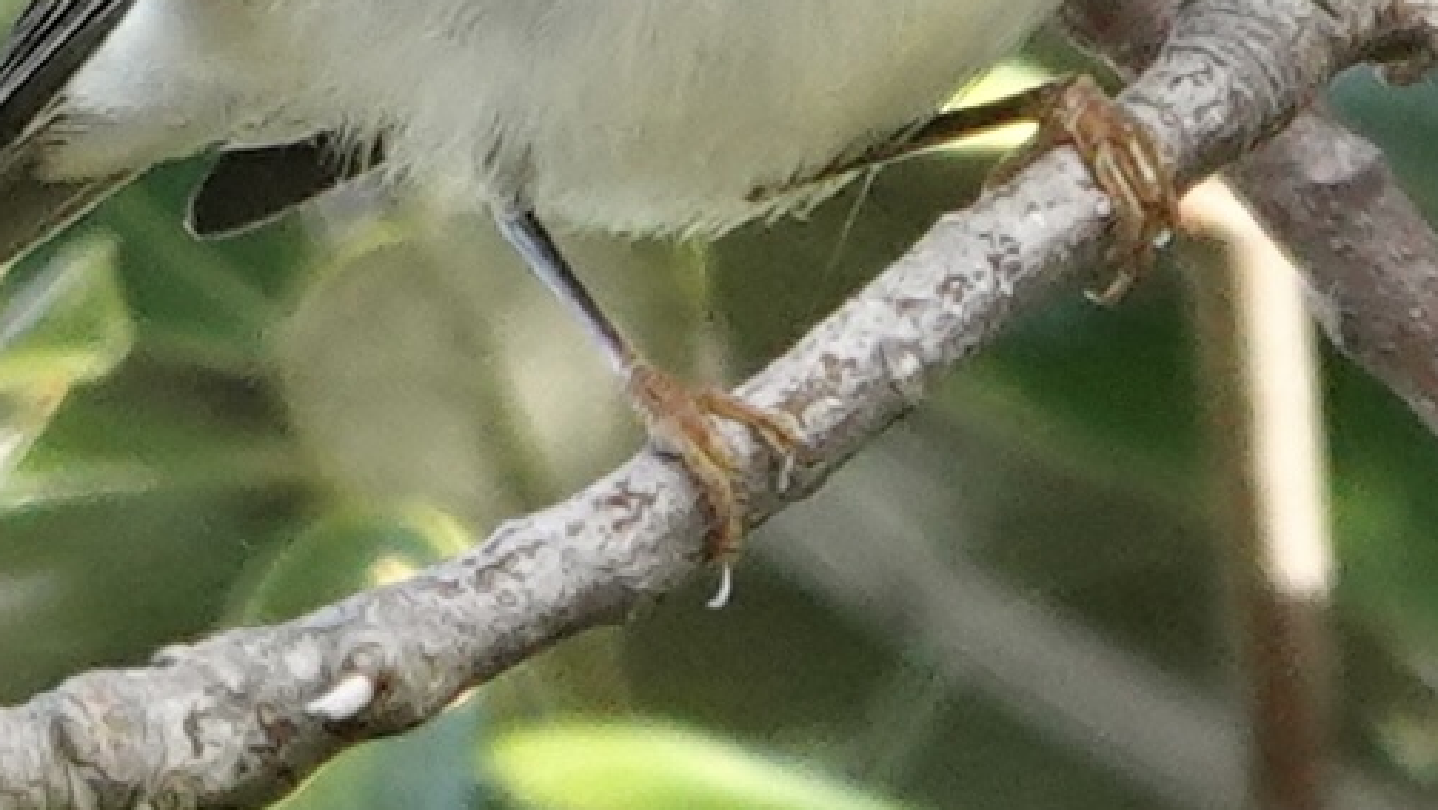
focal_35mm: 2474
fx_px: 94374
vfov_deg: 0.5
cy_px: -244
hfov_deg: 0.9
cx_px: 678
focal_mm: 220
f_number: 4
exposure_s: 1/640
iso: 500
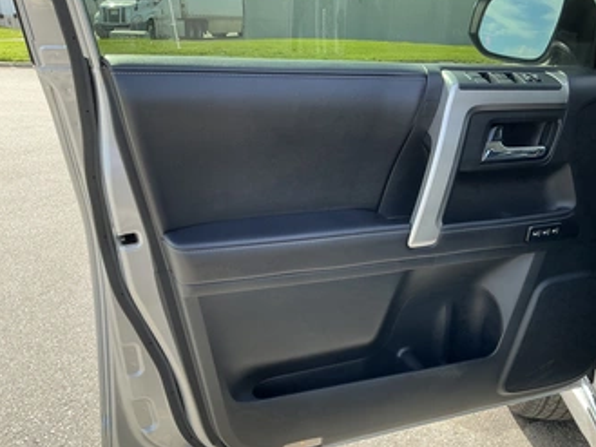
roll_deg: -0.3
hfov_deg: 53.5
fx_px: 586
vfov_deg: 41.8
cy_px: 244
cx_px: 359
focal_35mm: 34
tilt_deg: -21.1
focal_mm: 3
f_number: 1.8
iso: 25
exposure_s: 1/270
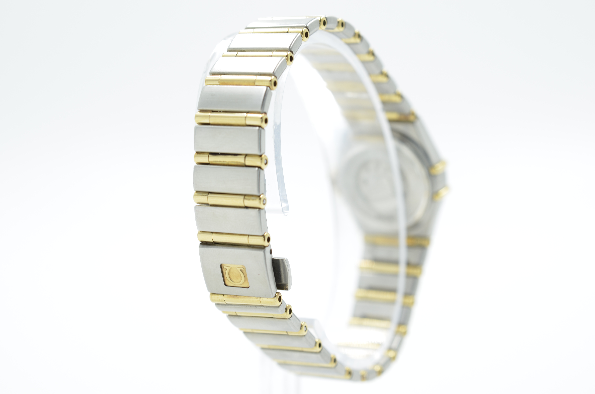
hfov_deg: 33.5
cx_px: 298
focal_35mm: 60
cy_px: 197
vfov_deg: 22.5
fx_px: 990
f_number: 8
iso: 125
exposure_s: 1/50
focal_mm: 40
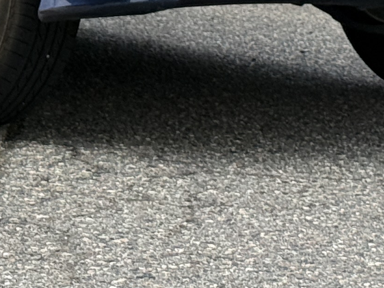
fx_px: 2595
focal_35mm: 234
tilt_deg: +1.8
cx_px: -65
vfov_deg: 6.1
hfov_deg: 8.4
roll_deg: +0.0
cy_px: -325
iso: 80
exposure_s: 1/3704
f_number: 1.78
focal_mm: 6.76
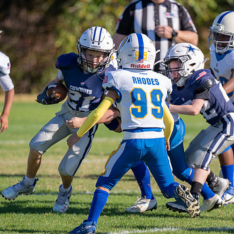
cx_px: 147
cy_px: 165
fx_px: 3541
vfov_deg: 3.8
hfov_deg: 3.8
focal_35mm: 463
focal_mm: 200
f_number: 2.8
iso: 100
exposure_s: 1/1600
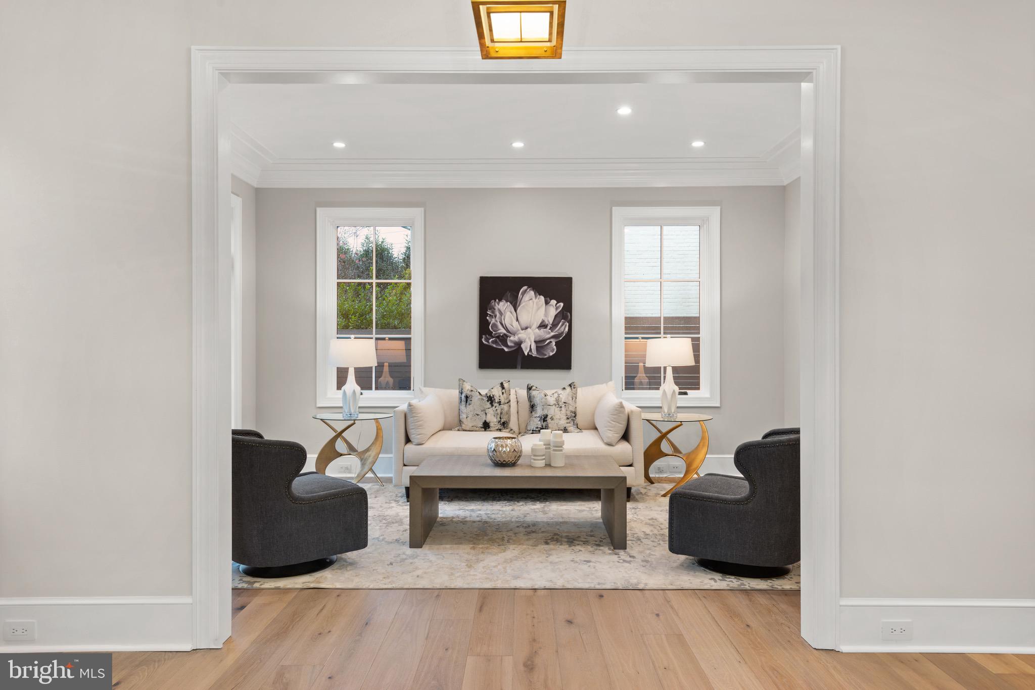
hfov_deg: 73.7
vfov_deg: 53.1
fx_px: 690
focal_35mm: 24
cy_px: 345
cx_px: 518
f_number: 8
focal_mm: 24
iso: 200
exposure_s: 1/1.25
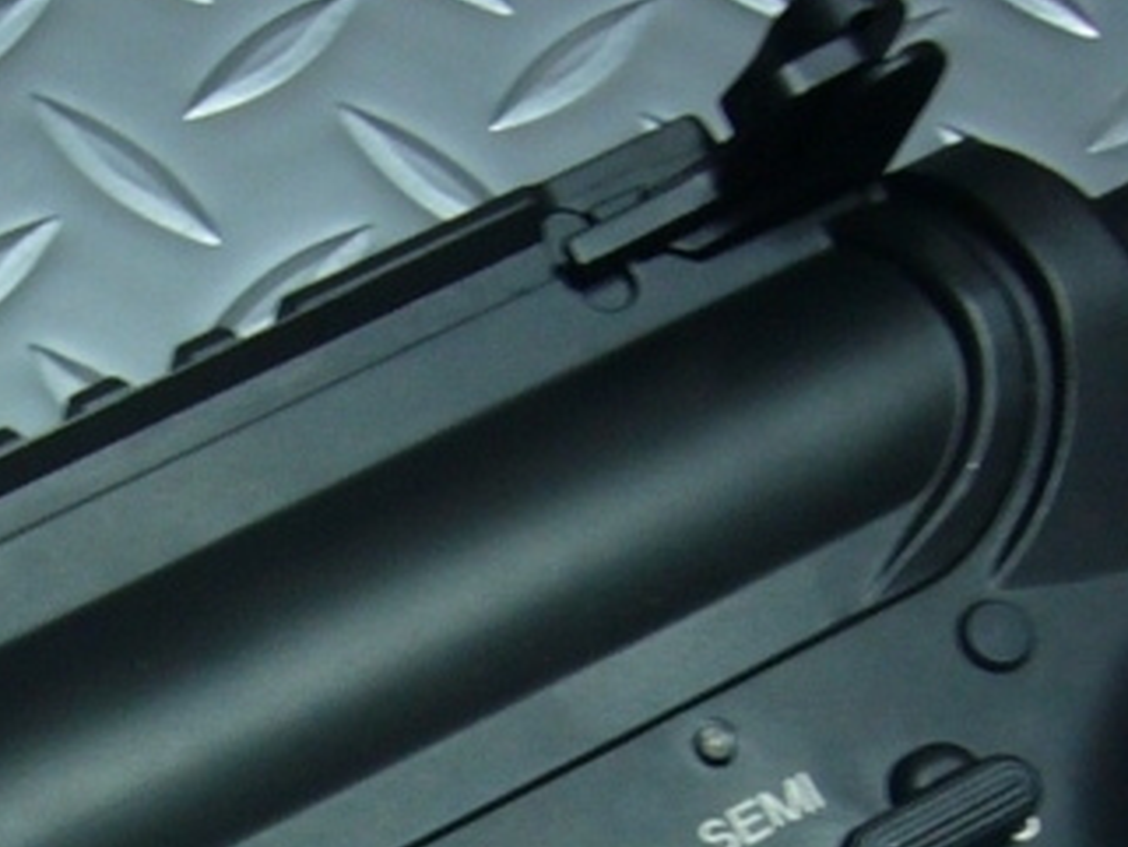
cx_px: 39
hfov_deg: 18.8
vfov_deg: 13.8
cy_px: 1184
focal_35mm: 102
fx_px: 3325
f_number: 2.8
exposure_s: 1/13
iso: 100
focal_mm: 4.6
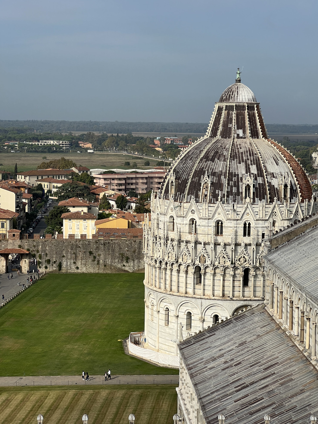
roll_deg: -0.6
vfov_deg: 24.7
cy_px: 212
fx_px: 967
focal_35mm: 79
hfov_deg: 18.7
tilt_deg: -5.4
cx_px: 159
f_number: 2.8
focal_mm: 9
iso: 32
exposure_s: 1/1043
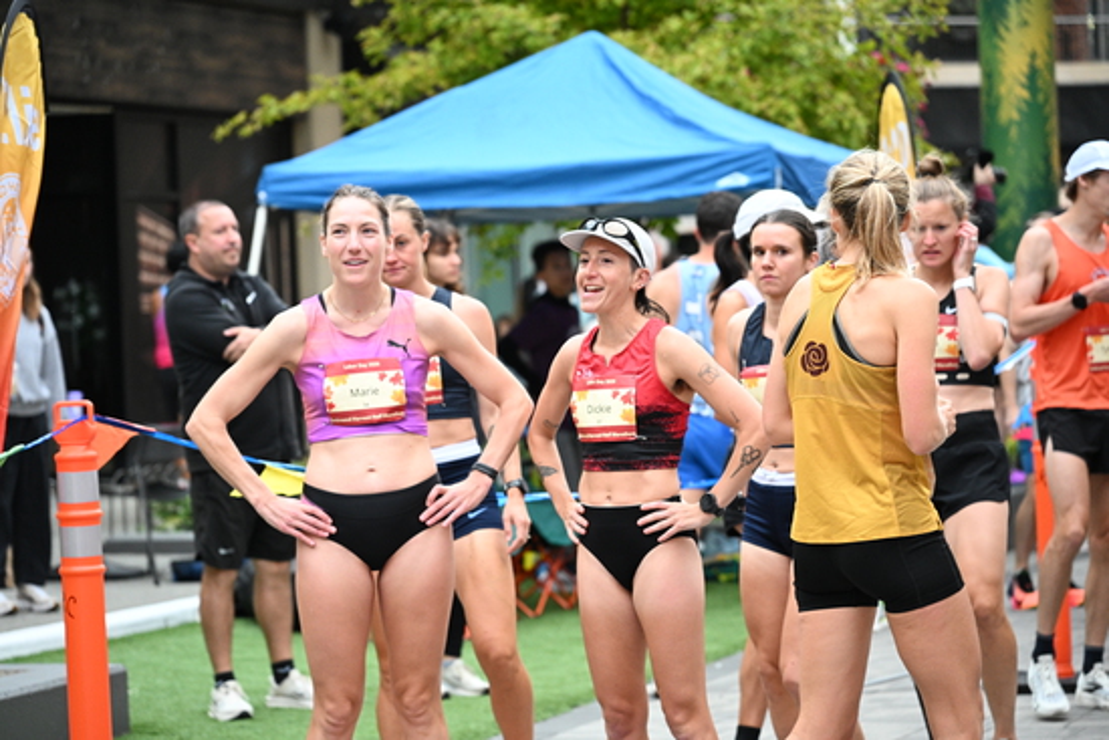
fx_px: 3697
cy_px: 370
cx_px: 554
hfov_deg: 17.1
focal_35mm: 120
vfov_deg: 11.4
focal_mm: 120
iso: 2500
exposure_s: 1/500
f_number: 4
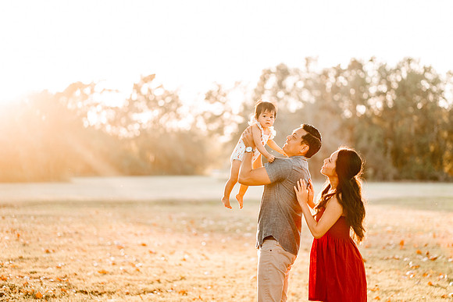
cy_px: 151
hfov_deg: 22.7
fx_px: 1126
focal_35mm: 89
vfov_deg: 15.3
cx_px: 226
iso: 80
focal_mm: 85
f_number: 1.8
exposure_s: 1/250
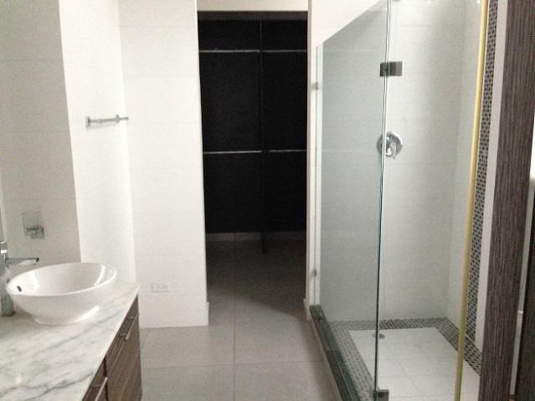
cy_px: 200
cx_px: 268
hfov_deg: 55.4
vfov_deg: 42.9
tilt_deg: -11.3
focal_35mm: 33
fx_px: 510
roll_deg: +1.1
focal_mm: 4.12
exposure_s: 1/15
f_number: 2.4
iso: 500
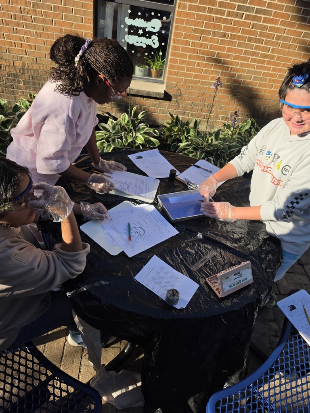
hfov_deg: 58.9
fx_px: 275
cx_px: 155
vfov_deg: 73.9
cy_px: 206
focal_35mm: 23
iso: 64
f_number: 1.4
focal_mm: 6.5
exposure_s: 1/6352
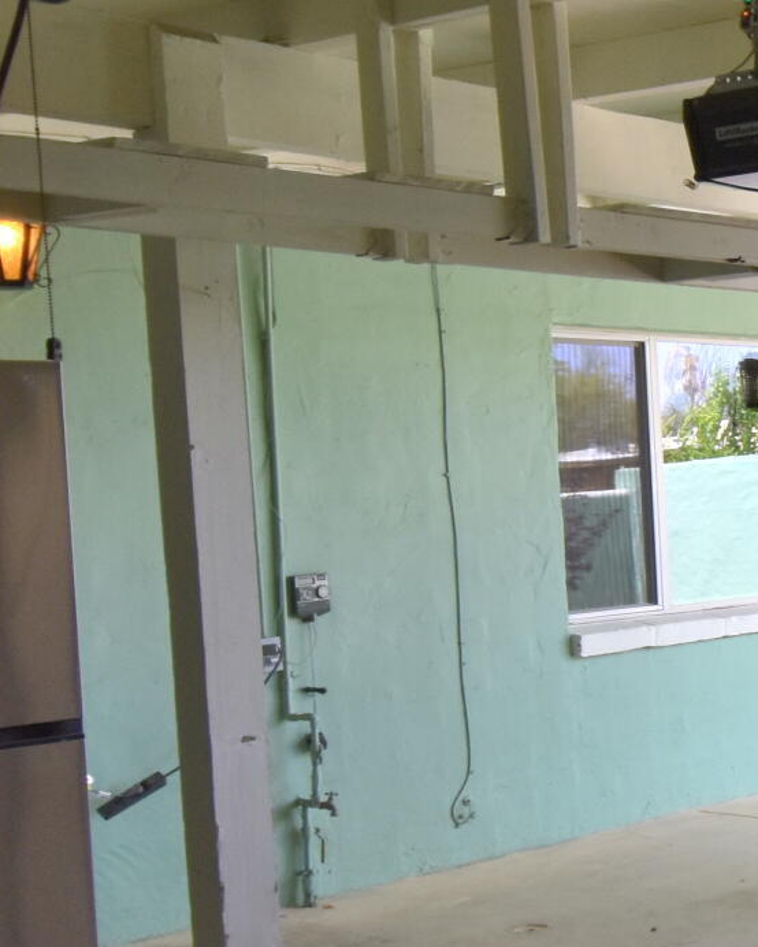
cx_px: 1122
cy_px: 602
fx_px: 1710
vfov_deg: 30.8
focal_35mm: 61
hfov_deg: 21.3
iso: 400
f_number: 5
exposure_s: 1/250
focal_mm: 10
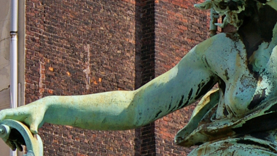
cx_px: 313
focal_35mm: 531
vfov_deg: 2.3
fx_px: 3899
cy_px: 183
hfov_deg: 4.1
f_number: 8
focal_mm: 88
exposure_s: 1/350
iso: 200
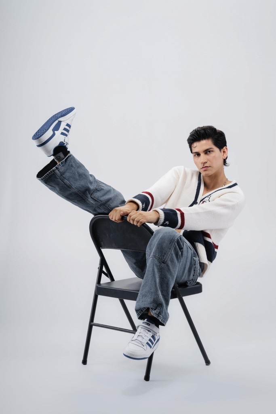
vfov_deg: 30.2
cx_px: 138
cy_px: 207
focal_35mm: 67
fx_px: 768
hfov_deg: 20.4
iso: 100
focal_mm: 66.8
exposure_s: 1/200
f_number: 14
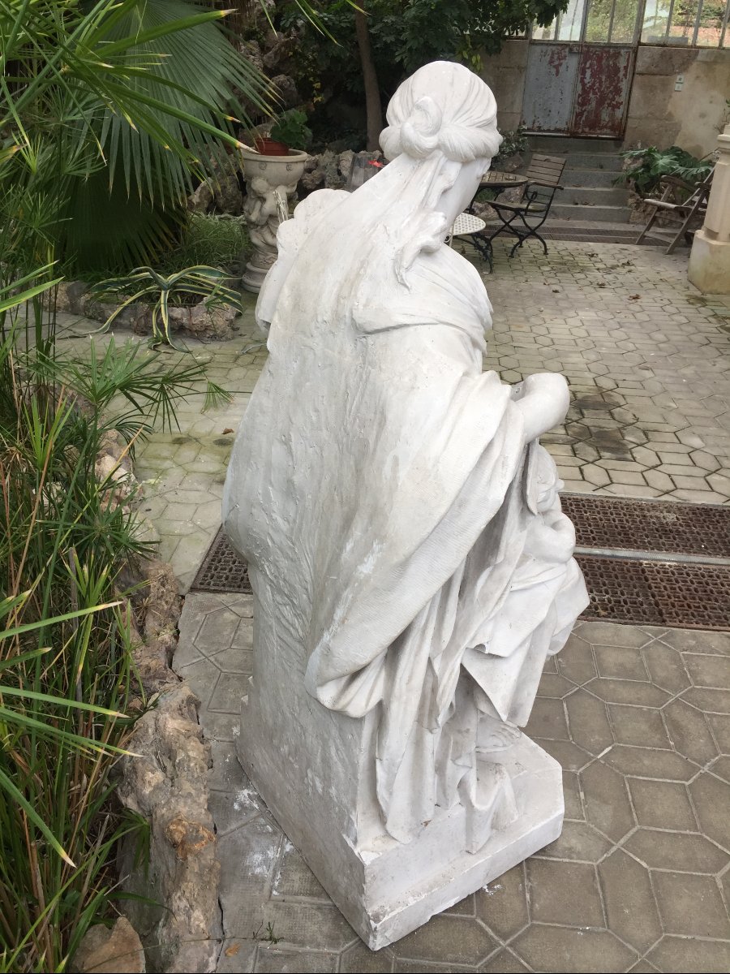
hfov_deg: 48.2
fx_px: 815
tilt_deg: -24.1
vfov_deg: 61.7
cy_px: 487
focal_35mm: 29
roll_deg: -2.8
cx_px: 365
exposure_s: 1/100
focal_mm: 4.15
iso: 40
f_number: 2.2
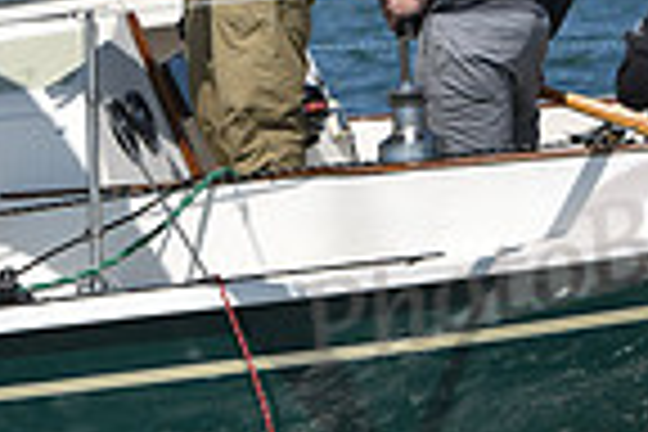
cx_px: 72
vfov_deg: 3.0
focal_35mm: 452
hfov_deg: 4.6
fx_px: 8135
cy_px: 83
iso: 320
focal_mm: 112
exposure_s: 1/800
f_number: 7.1
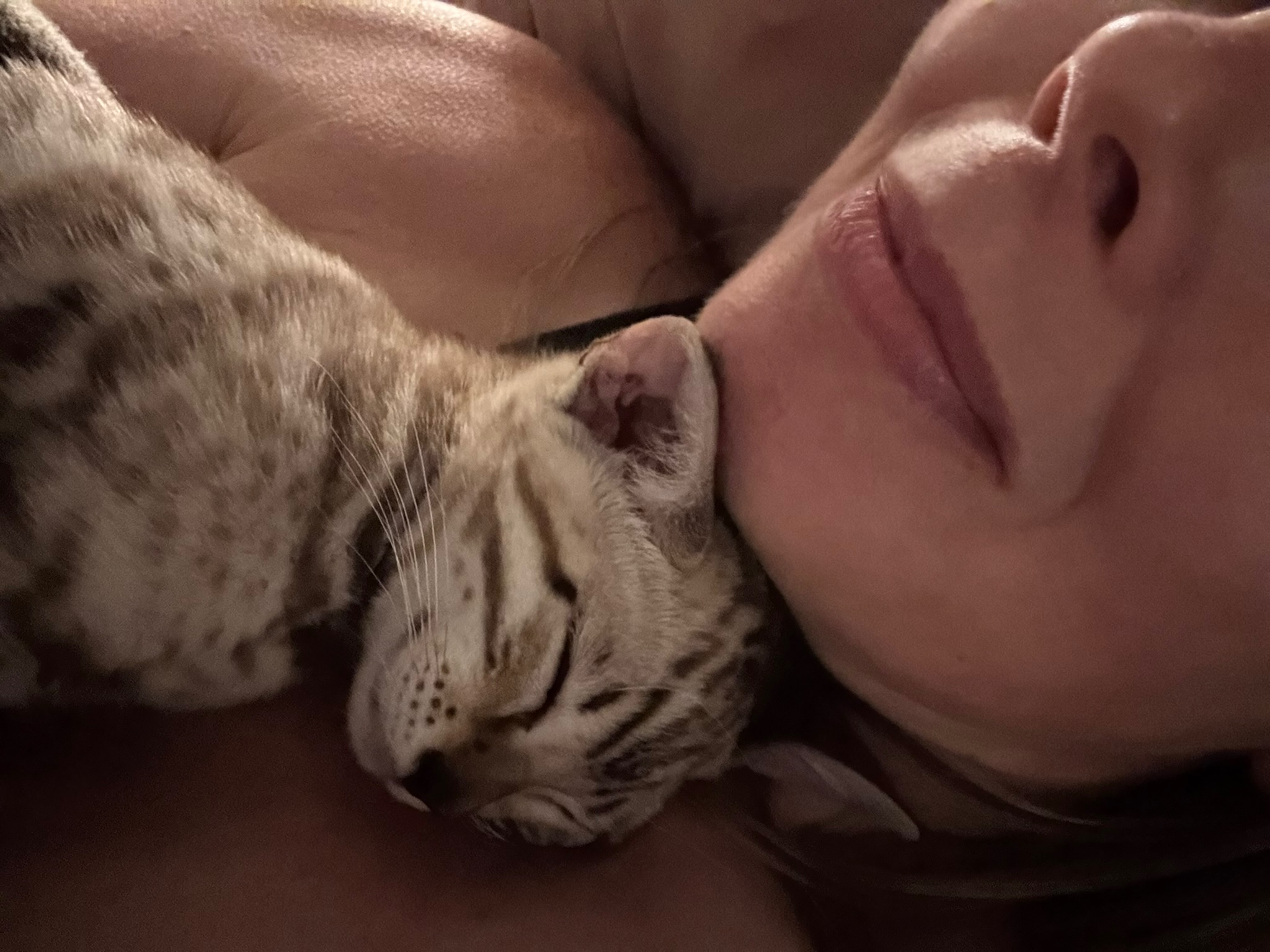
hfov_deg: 60.0
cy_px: 476
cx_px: 635
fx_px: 1101
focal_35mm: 30
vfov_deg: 46.8
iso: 2000
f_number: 1.9
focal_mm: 2.69
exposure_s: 1/15
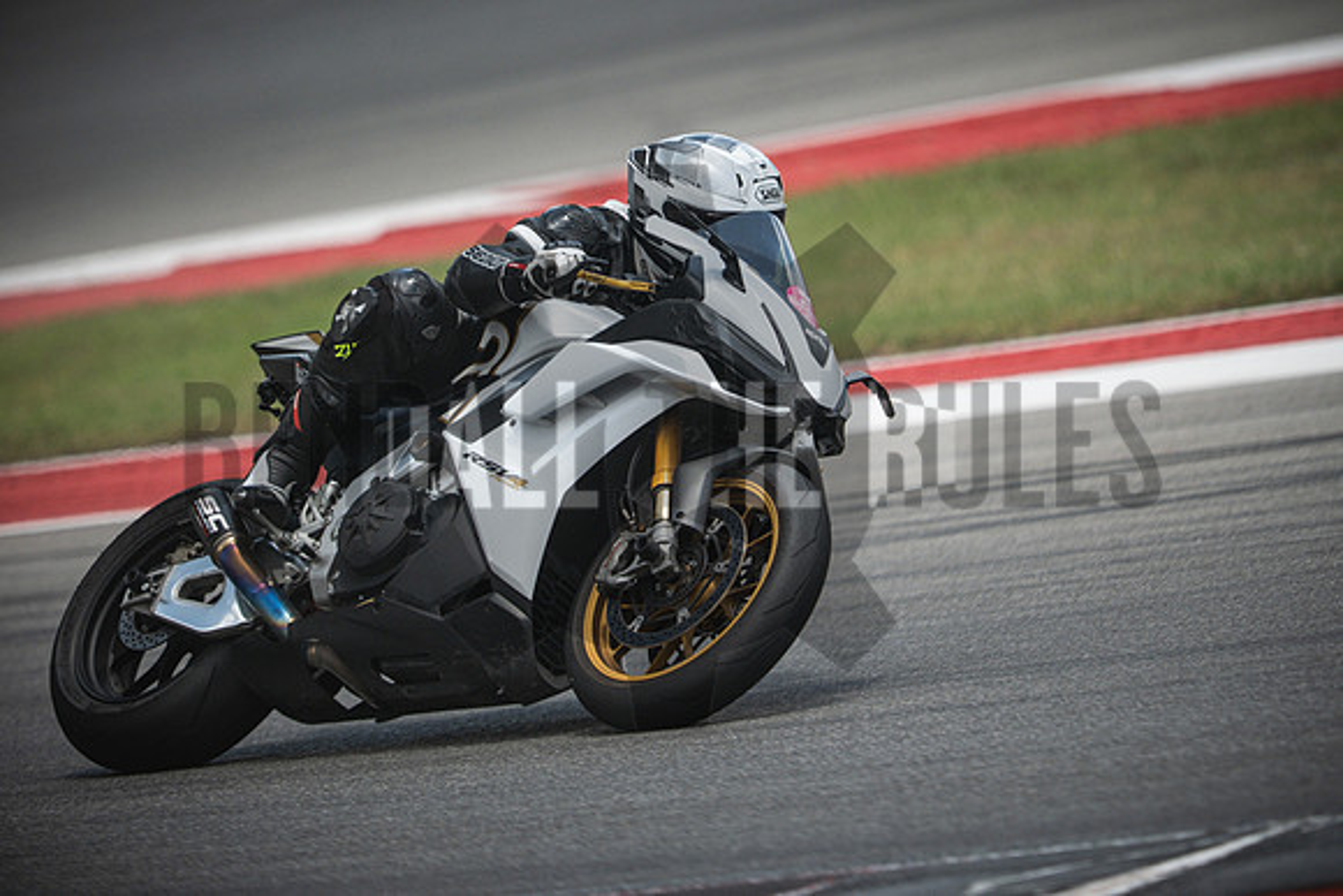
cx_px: 672
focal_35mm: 420
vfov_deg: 3.3
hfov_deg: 4.9
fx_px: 15671
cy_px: 448
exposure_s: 1/4000
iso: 800
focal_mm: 280
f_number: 2.8
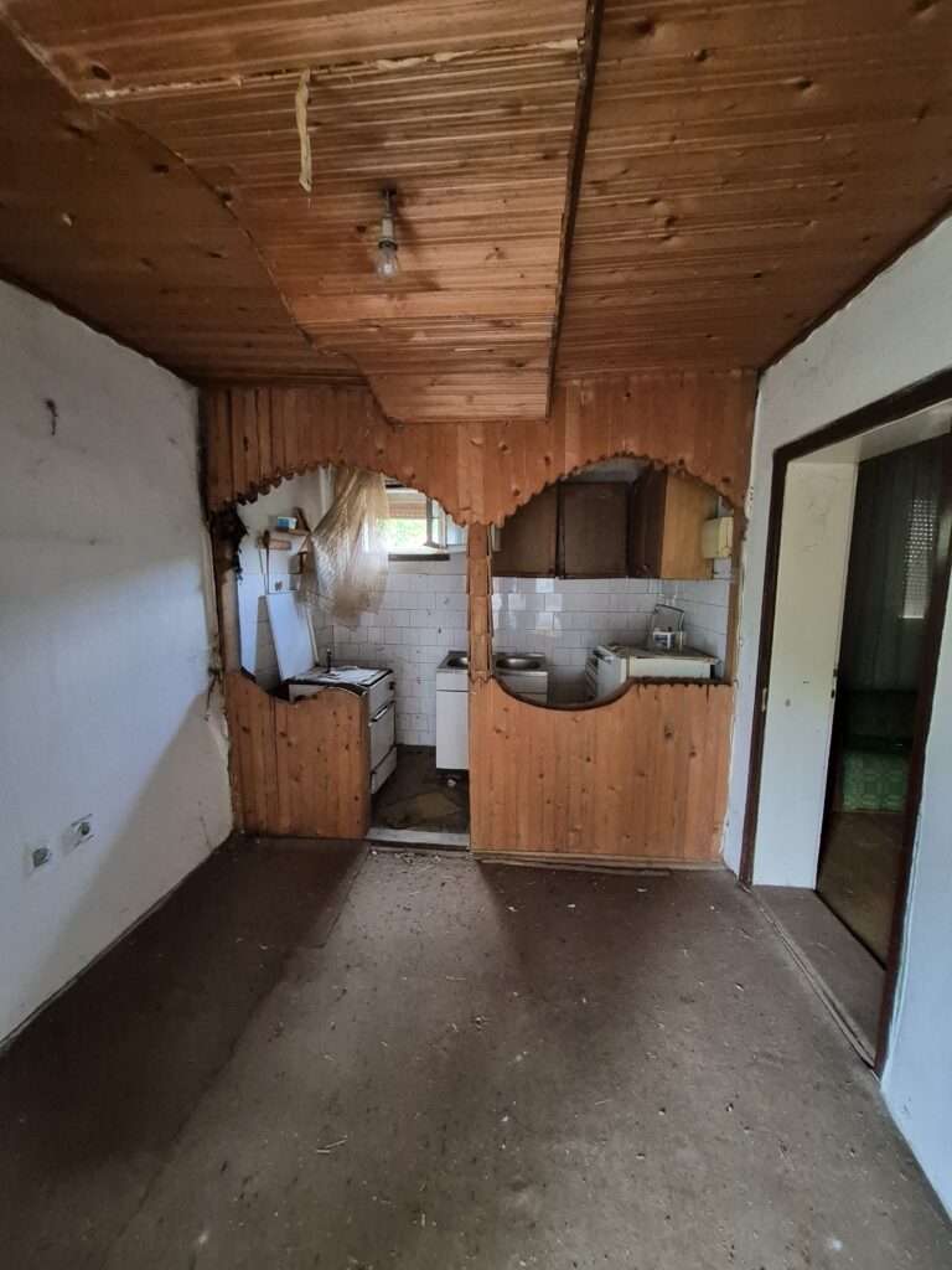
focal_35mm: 13
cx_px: 476
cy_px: 635
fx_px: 477
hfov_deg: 89.9
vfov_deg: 106.2
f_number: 2.2
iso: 1600
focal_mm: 1.74
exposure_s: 1/50
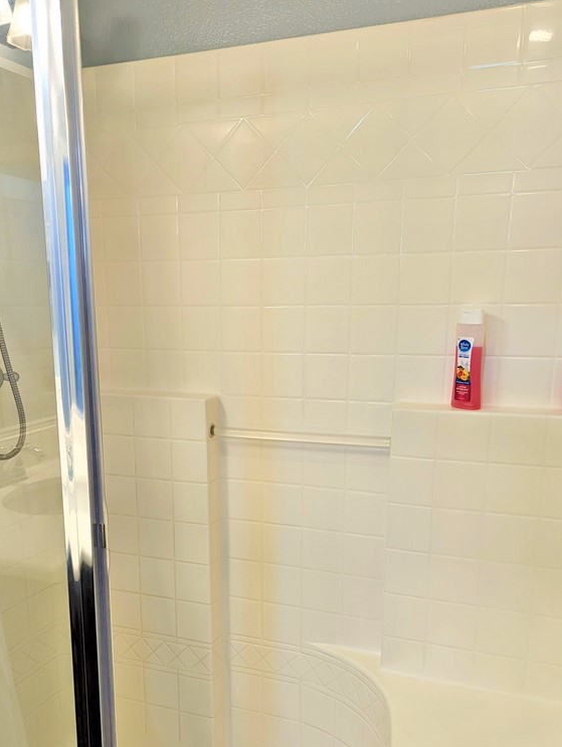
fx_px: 713
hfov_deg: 42.9
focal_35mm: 33
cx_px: 240
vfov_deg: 54.7
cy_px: 466
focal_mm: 6.81
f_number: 1.85
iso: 45
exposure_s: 1/30
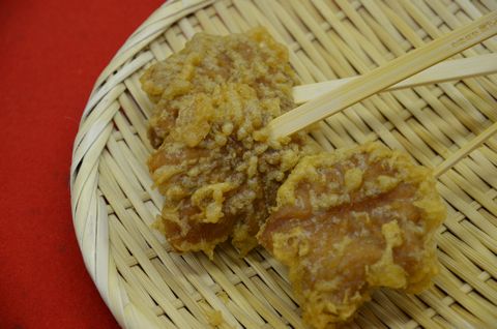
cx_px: 248
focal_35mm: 128
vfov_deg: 10.7
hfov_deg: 16.1
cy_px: 164
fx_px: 1757
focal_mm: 85
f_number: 5.6
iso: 400
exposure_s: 1/60
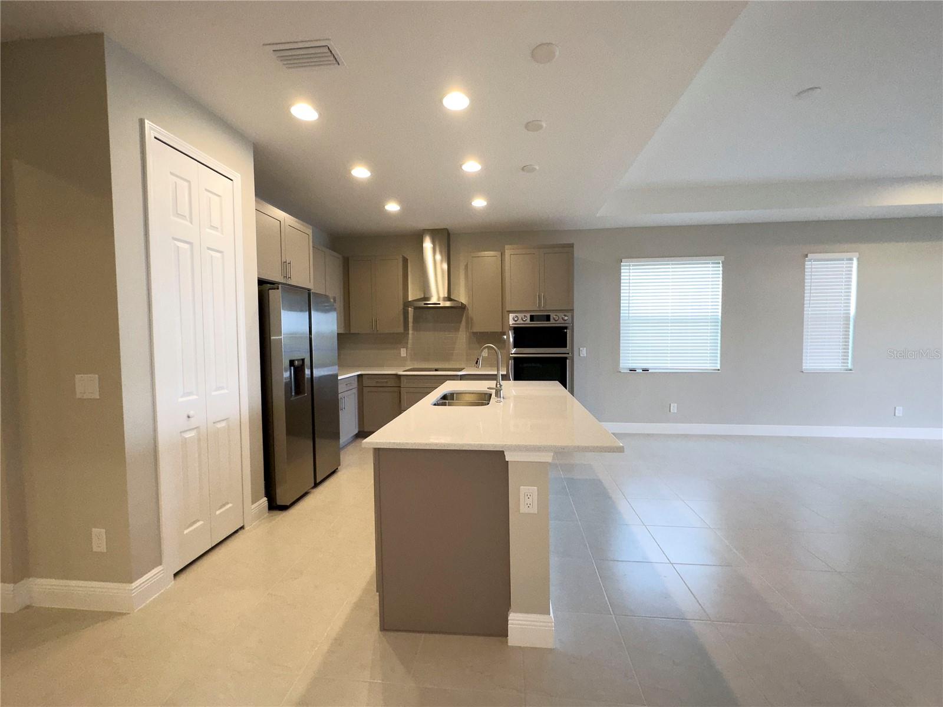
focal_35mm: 14
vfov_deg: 85.7
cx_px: 472
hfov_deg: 102.1
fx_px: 381
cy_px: 354
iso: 200
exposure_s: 1/120
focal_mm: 2.22
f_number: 2.2
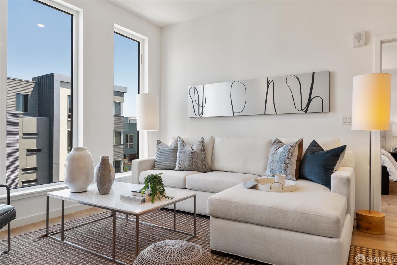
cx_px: 198
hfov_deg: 73.7
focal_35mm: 24
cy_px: 132
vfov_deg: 53.1
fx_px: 265
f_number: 8
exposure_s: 1/20
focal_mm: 24
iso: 640
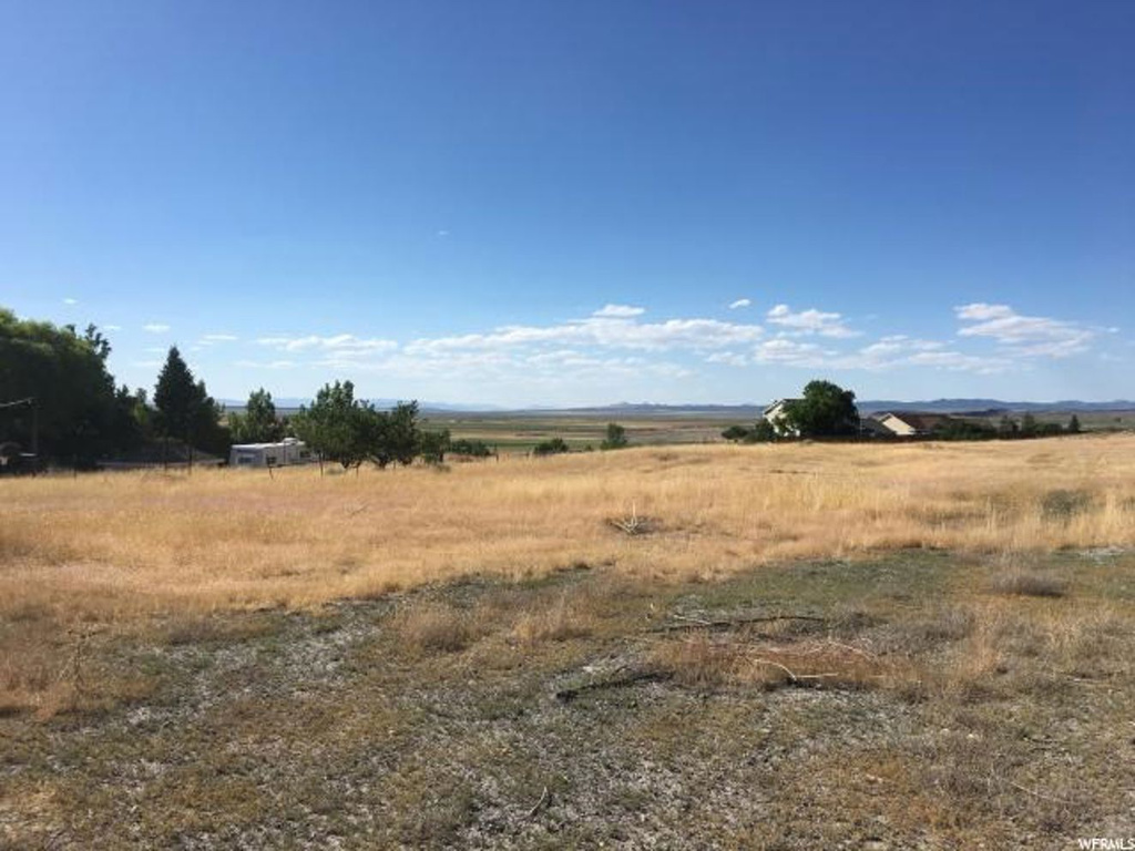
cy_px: 426
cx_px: 568
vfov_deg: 48.2
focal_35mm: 29
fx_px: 951
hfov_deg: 61.7
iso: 25
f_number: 2.2
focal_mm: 4.15
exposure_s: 1/2481
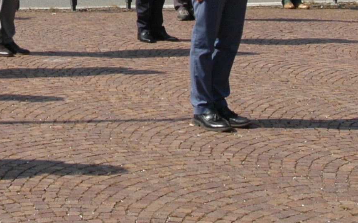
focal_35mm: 128
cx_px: 49
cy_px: -158
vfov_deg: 9.8
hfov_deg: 16.1
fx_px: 1248
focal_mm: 24
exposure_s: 1/400
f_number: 11
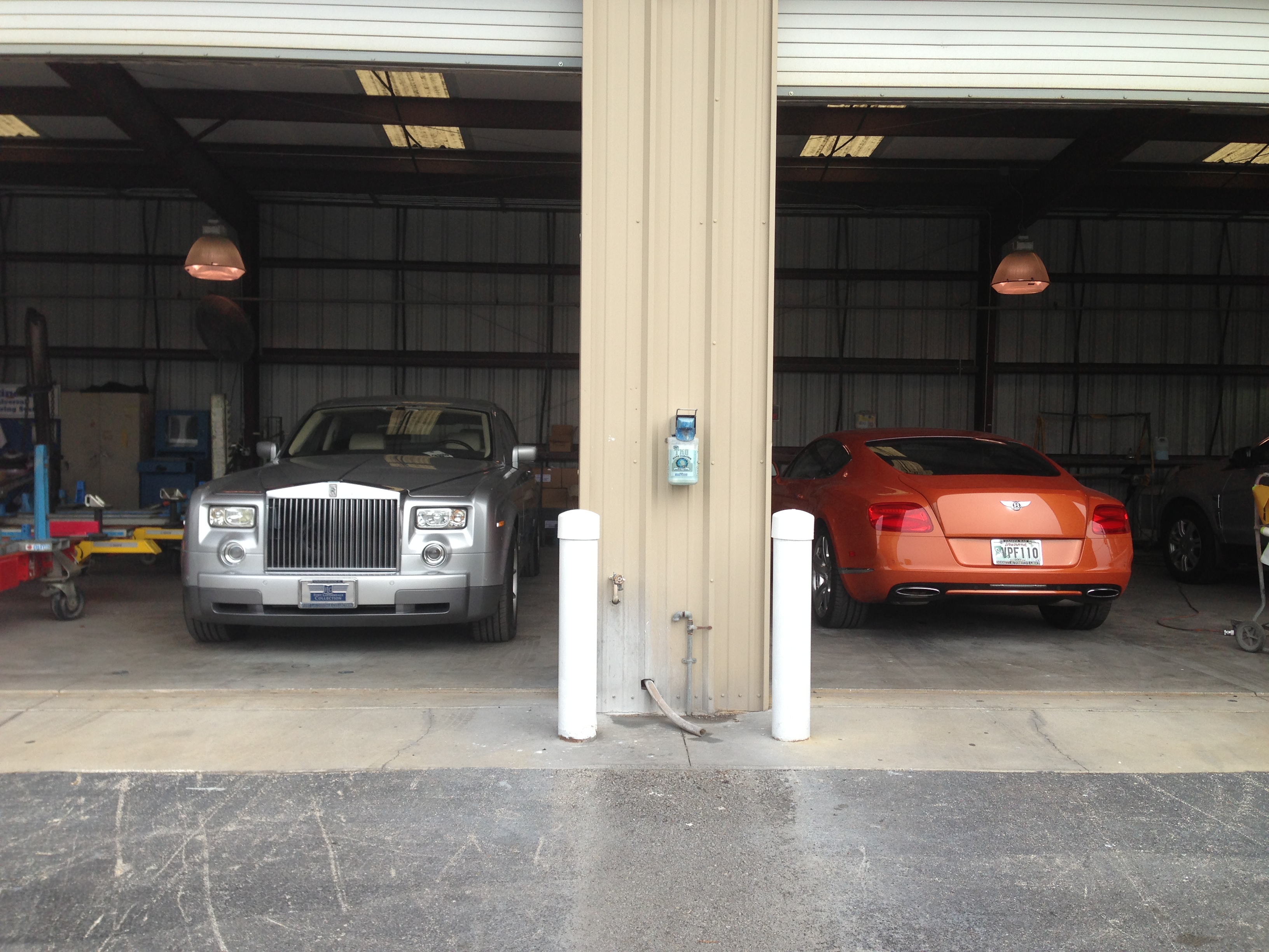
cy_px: 476
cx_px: 634
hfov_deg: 55.4
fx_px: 1210
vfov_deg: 42.9
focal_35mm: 33
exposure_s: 1/630
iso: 50
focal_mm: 4.13
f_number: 2.4
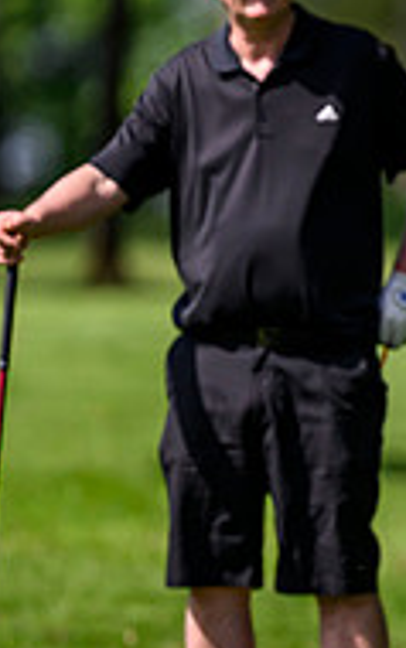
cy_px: 264
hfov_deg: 1.1
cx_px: 839
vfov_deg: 1.7
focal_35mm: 1245
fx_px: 22008
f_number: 3.5
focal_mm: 400
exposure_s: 1/4000
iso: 500
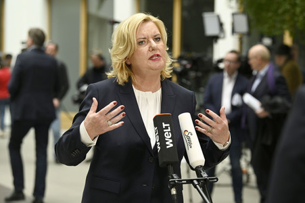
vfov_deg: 13.4
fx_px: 864
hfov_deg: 20.0
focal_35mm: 102
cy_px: 102
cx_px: 152
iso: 2000
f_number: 4.5
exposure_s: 1/640
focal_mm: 102
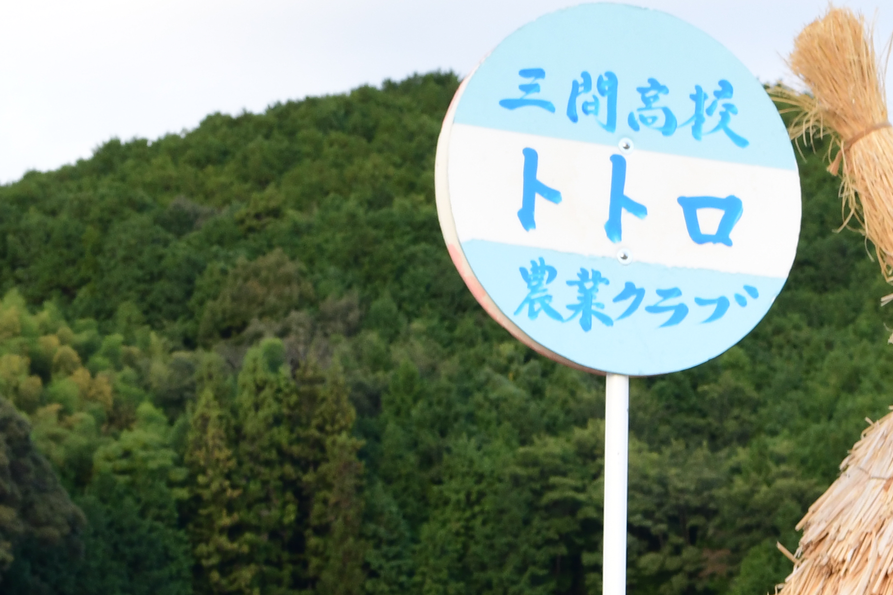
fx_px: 3572
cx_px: 1134
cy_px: 1126
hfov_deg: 13.8
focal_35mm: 144
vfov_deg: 9.0
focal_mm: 35
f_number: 9
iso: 400
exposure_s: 1/40
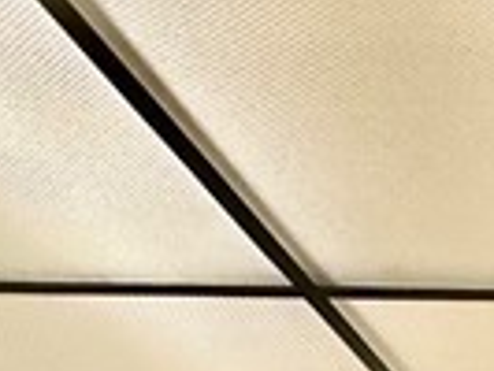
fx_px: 1543
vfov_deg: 9.6
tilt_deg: -7.2
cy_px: 1213
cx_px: 984
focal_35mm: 108
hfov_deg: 14.9
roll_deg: -0.8
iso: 200
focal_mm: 2.22
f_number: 2.2
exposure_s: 1/120
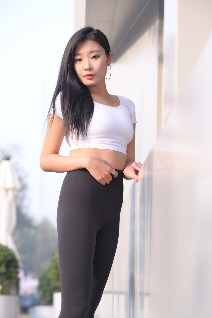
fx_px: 927
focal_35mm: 105
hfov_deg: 13.0
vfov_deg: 19.5
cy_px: 159
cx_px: 106
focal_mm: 105
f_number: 4.5
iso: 200
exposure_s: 1/250
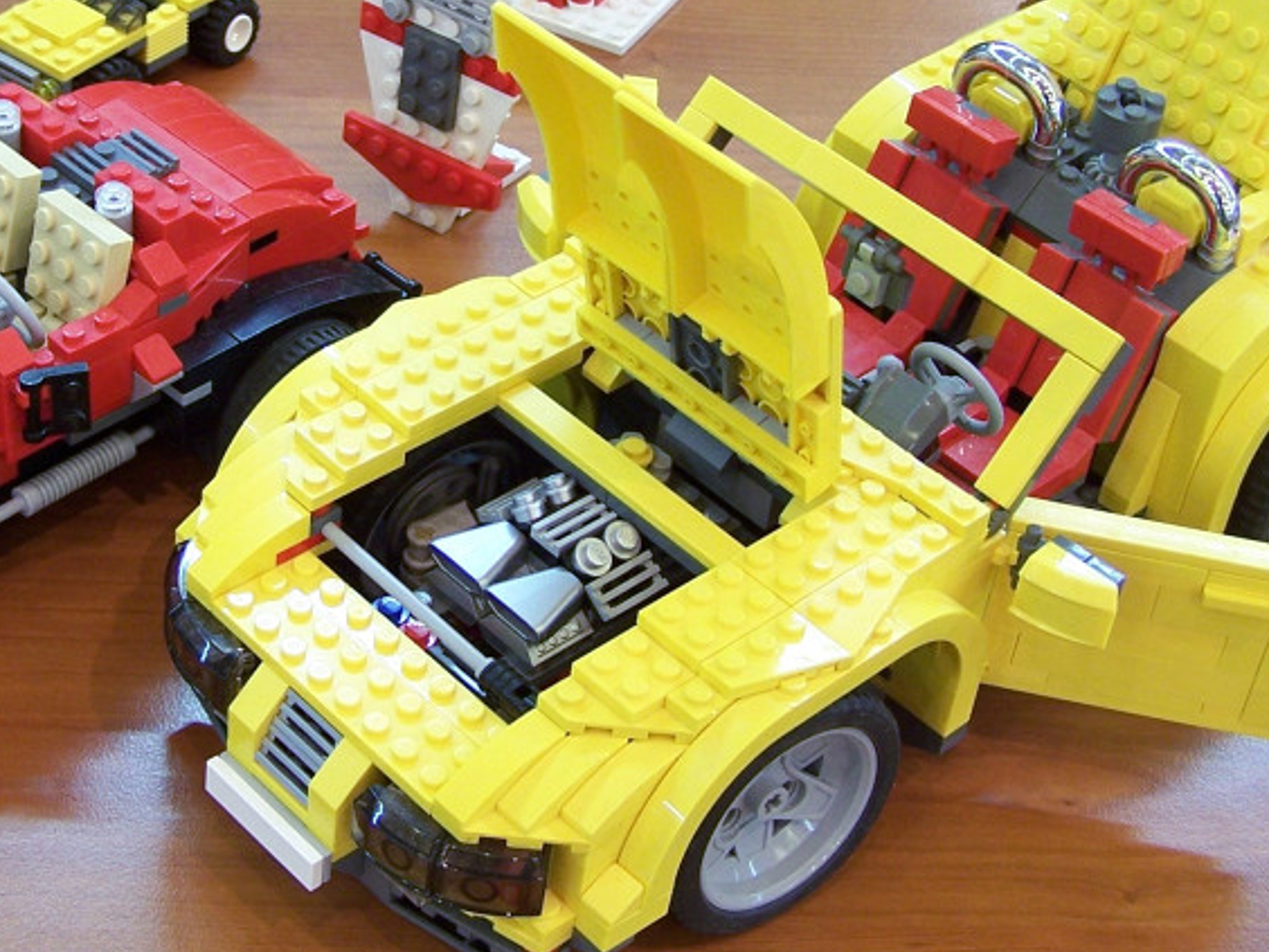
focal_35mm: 69
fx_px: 2529
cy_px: 351
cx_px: 436
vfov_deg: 21.3
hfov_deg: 28.0
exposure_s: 1/4
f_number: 2.8
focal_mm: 6.3
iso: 80
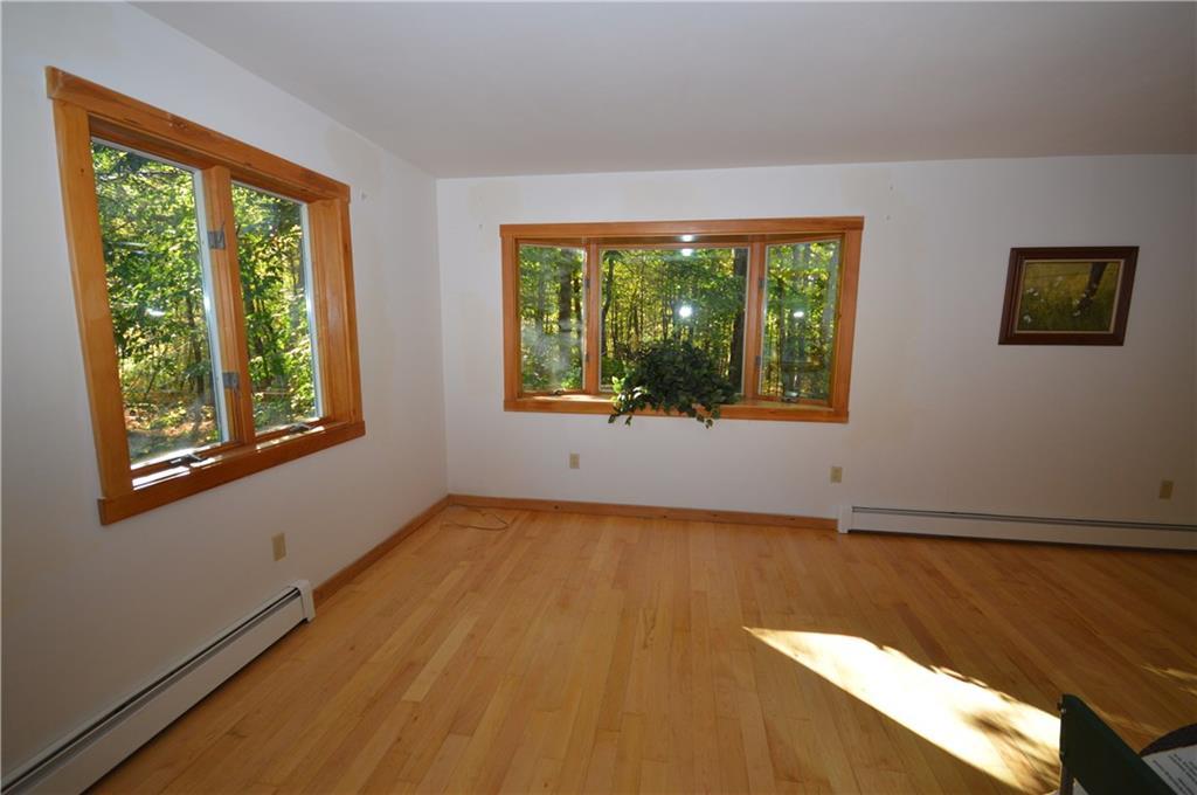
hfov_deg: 100.5
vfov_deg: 77.2
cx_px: 598
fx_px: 498
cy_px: 398
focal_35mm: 15
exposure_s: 1/80
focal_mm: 10
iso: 400
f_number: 4.5
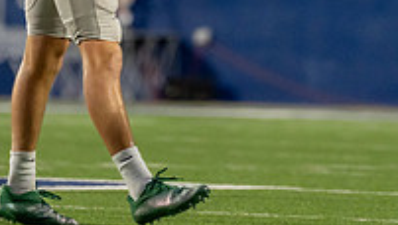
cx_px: 120
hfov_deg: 2.6
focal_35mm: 818
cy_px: -221
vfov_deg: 1.5
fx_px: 8640
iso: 2000
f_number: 2.8
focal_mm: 200
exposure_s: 1/2000
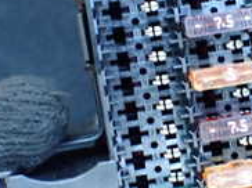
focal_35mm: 99
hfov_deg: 19.4
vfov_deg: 14.9
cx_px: 245
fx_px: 720
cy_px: 102
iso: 800
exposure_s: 1/30
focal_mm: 5.4
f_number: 2.3
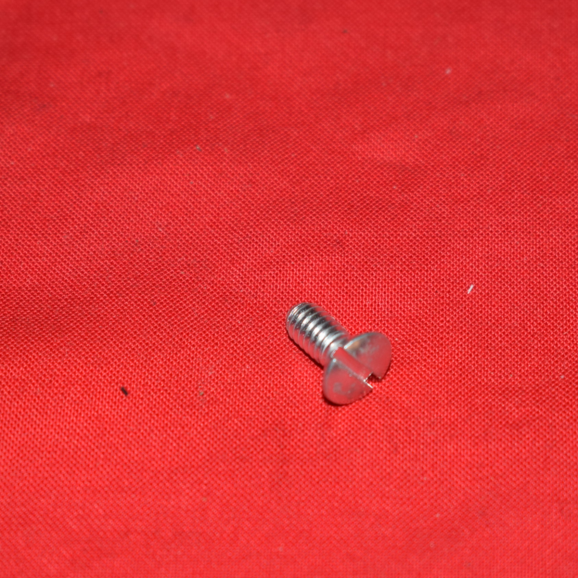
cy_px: 341
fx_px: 2135
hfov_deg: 15.4
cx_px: 288
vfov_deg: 15.4
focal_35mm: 113
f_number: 5.6
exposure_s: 1/200
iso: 400
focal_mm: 50
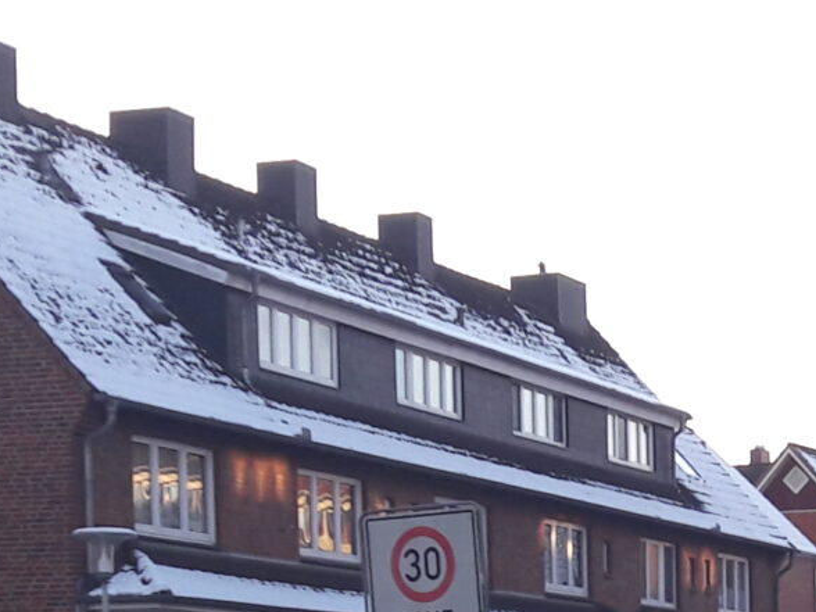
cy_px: 802
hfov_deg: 15.8
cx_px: 813
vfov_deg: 11.8
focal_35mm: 122
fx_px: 2876
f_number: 1.9
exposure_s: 1/311
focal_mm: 3.7
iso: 40
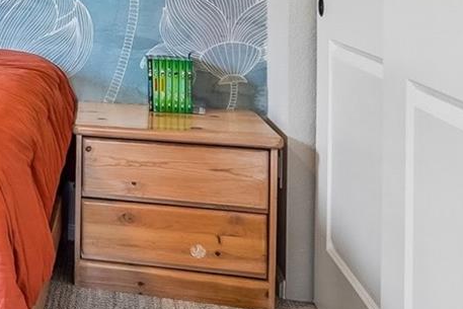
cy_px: -21
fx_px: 810
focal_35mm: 63
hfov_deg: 24.6
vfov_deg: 20.7
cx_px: -232
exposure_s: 1/8
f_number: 8
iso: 400
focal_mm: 12
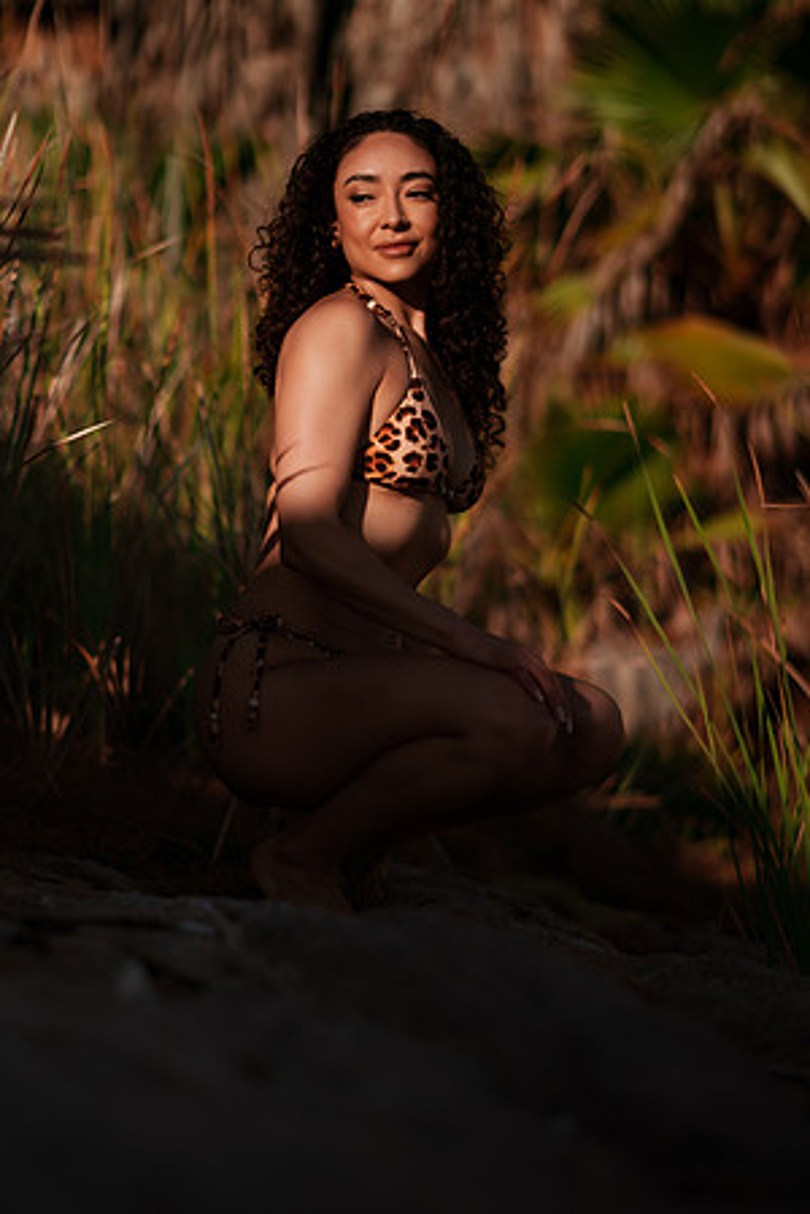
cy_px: 607
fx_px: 1957
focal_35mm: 58
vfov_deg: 34.5
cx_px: 405
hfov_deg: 23.4
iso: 50
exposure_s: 1/8000
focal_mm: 58
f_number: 1.8
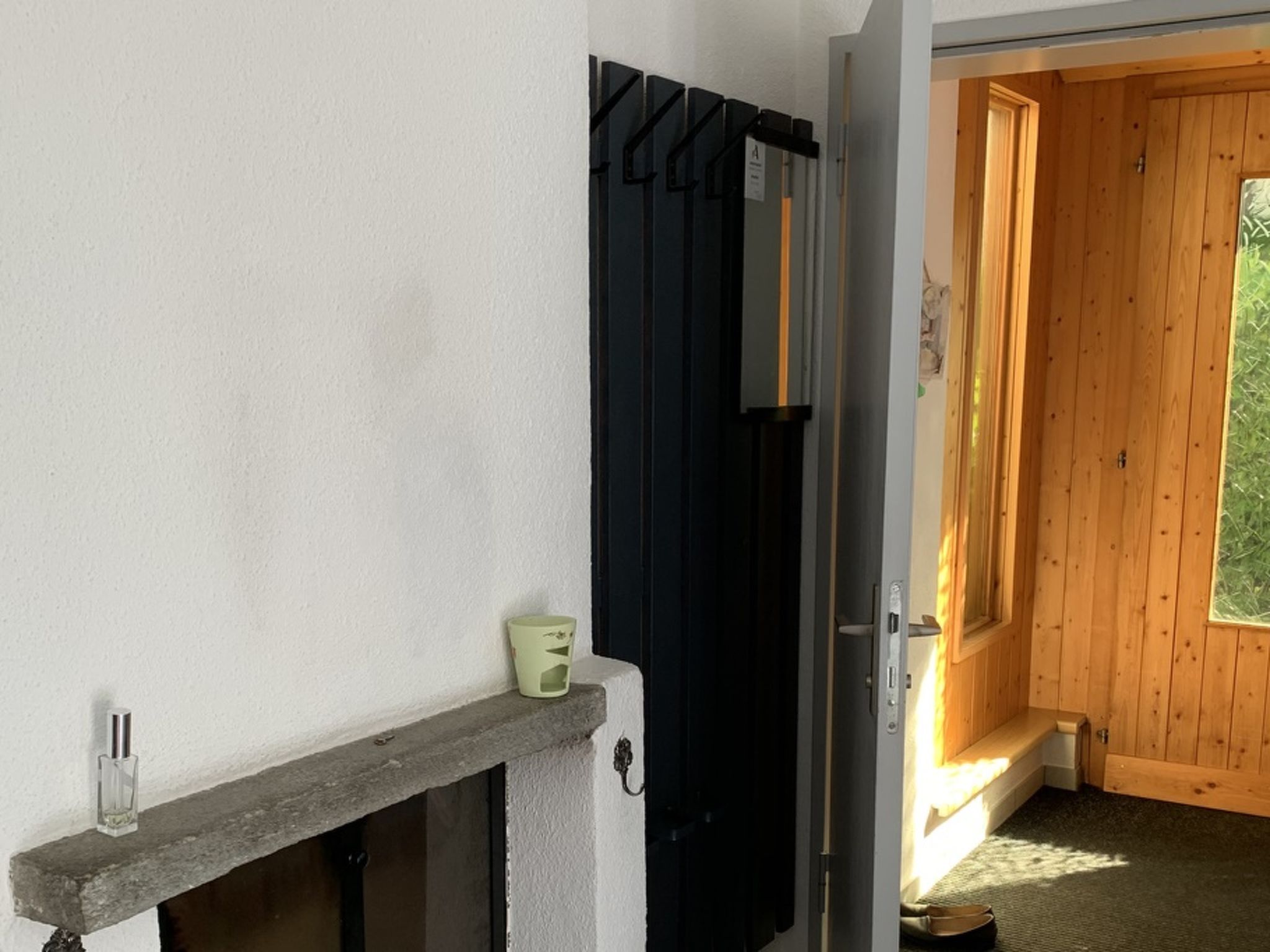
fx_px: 954
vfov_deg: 53.1
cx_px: 635
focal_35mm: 26
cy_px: 476
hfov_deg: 67.3
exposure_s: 1/121
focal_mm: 4.25
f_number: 1.8
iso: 64
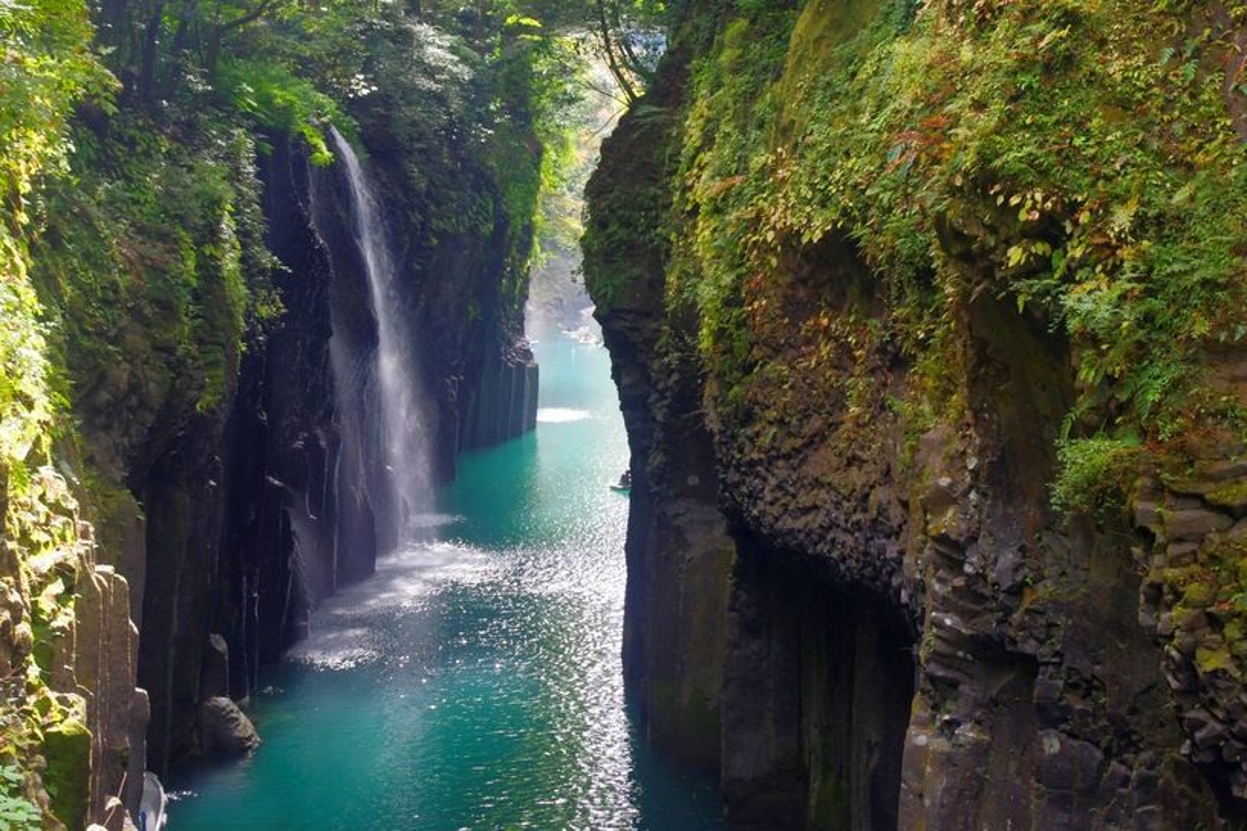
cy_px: 416
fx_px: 1974
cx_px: 624
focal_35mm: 57
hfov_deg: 35.1
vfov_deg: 23.8
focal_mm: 37.5
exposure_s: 1/60
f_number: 9
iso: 400
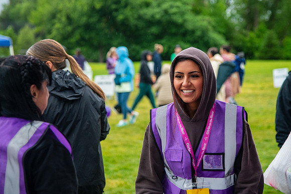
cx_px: 149
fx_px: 847
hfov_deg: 19.5
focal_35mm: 105
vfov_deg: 13.0
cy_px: 74
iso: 2000
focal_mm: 85
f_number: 4
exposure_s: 1/320
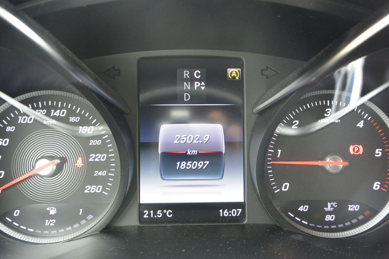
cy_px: 130
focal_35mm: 29
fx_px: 313
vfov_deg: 45.0
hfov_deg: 63.7
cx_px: 194
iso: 800
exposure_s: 1/50
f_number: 3.5
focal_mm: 11
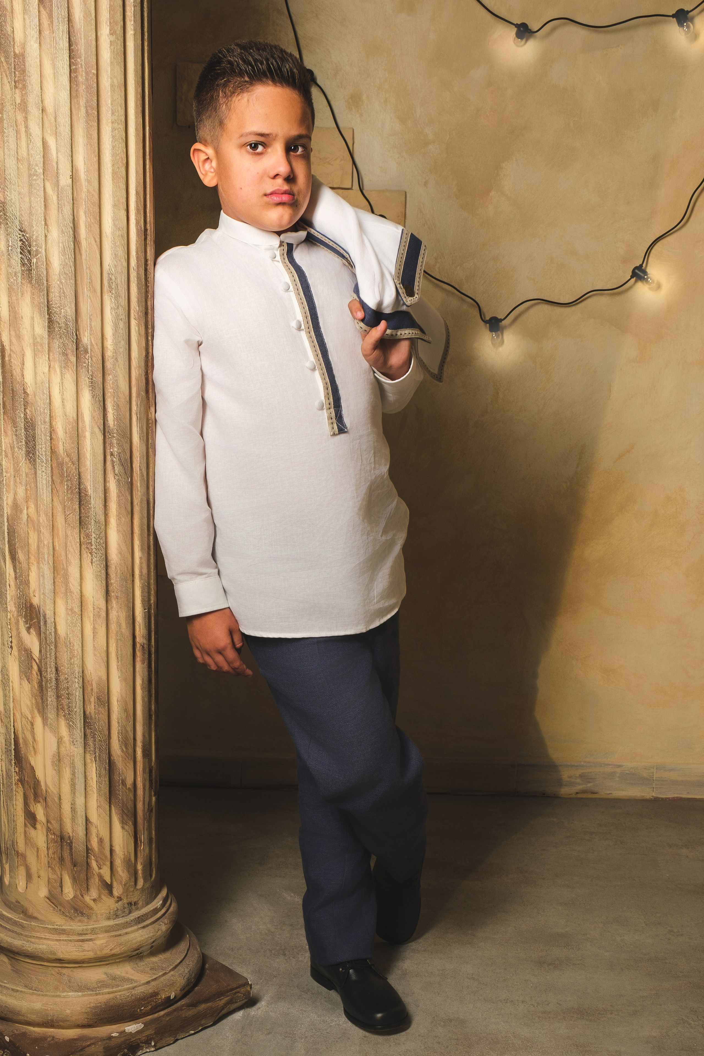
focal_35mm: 34
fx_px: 997
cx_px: 352
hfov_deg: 38.9
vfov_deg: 55.8
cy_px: 528
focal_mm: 22.7
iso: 160
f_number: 8
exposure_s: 1/160
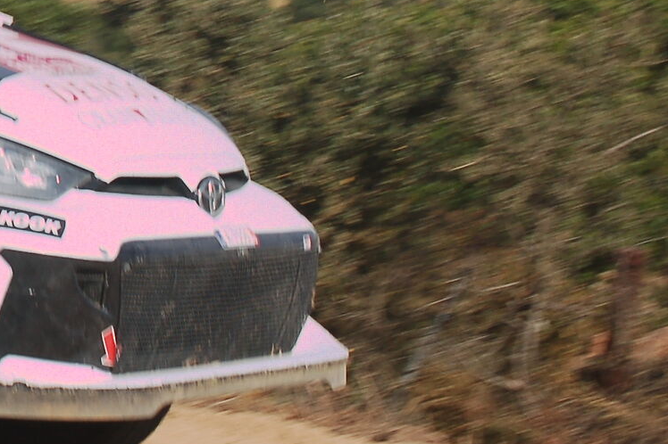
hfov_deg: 7.6
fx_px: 4907
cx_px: -360
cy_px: -65
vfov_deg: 5.2
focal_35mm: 265
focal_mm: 55
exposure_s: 1/400
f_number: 10
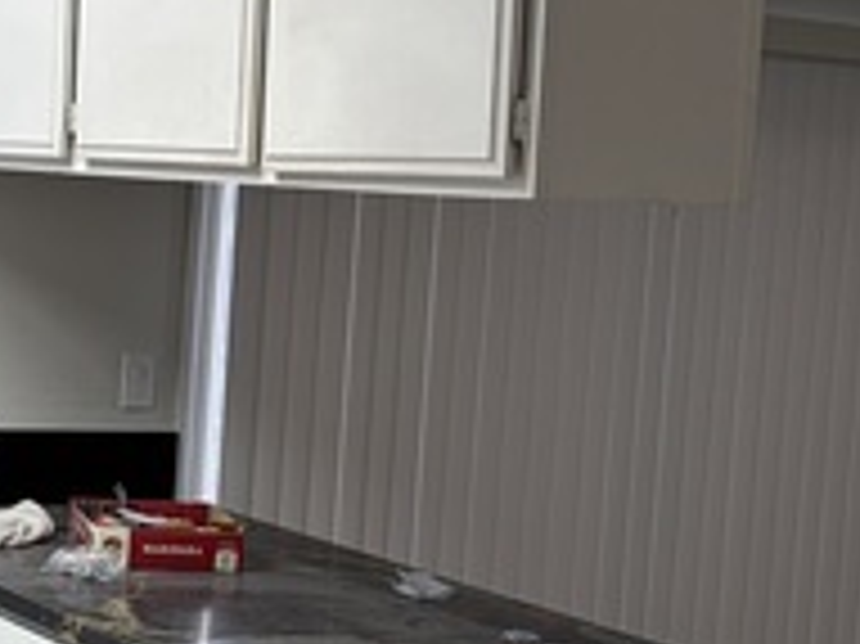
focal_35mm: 91
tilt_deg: -3.3
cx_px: 214
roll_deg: -3.4
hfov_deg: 21.4
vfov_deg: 16.2
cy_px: 347
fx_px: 2259
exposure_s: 1/120
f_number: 1.6
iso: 64
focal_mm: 5.96
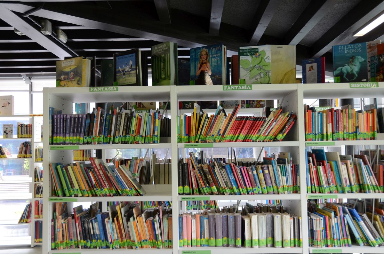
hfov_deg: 48.0
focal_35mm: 40
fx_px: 431
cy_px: 127
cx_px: 192
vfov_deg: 32.8
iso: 1000
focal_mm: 27
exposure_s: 1/100
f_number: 4
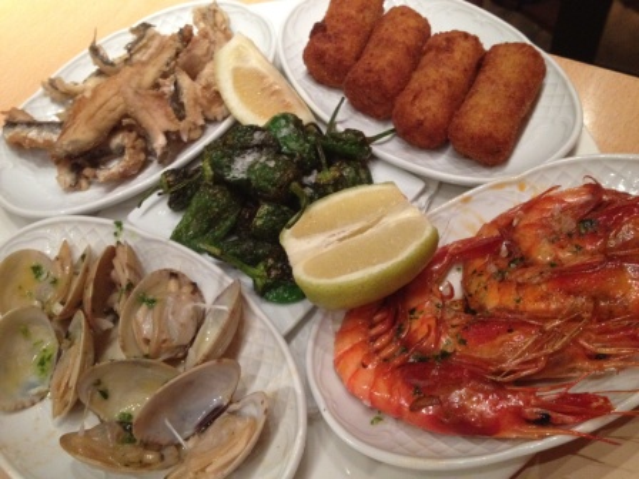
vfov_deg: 40.7
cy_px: 240
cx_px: 320
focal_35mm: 35
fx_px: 646
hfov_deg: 52.6
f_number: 2.4
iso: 400
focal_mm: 4.28
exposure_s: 1/20
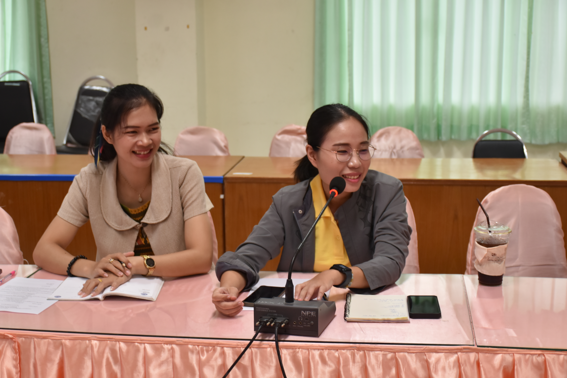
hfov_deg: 33.4
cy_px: 189
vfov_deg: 22.6
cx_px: 284
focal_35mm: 60
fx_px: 945
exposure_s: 1/60
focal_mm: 40
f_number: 4.5
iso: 500
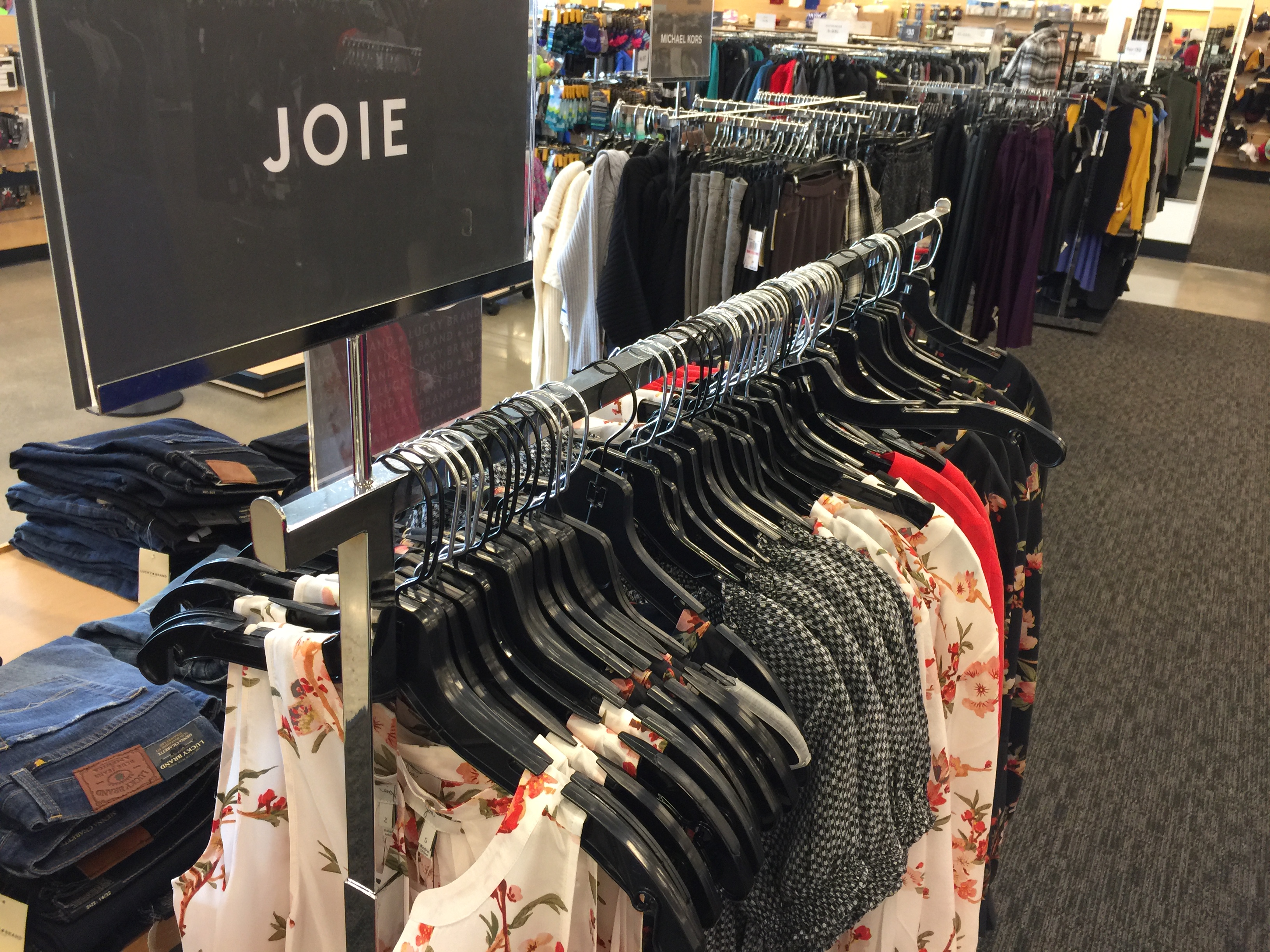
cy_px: 476
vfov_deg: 48.2
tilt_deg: -22.8
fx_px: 1064
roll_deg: -3.8
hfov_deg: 61.7
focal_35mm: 29
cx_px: 635
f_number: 2.2
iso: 50
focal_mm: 4.15
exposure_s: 1/15
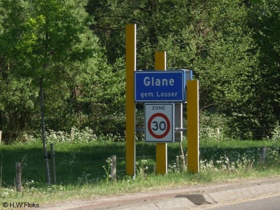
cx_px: 140
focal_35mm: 114
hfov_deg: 17.3
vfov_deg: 13.0
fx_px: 922
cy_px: 105
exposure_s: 1/160
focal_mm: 23.7
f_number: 5.4
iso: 64
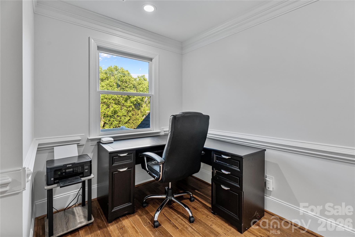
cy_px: 118
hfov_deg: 96.7
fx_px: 158
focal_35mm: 16
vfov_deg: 73.7
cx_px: 178
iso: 1250
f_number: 7.1
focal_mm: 16
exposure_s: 1/30
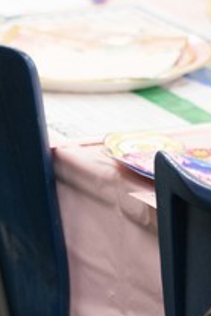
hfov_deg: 4.0
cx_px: 187
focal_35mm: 345
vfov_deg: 5.9
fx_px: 3028
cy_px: -87
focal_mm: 70
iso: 1600
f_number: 3.5
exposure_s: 1/160
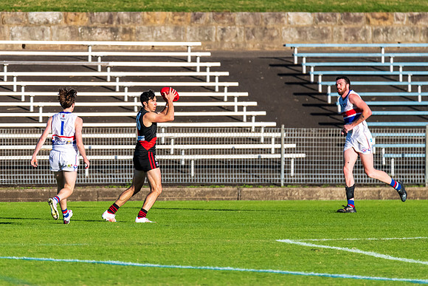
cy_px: 114
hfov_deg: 2.8
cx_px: 170
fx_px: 8701
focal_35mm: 732
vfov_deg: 1.9
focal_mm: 600
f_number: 6.3
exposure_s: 1/5000
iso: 1000
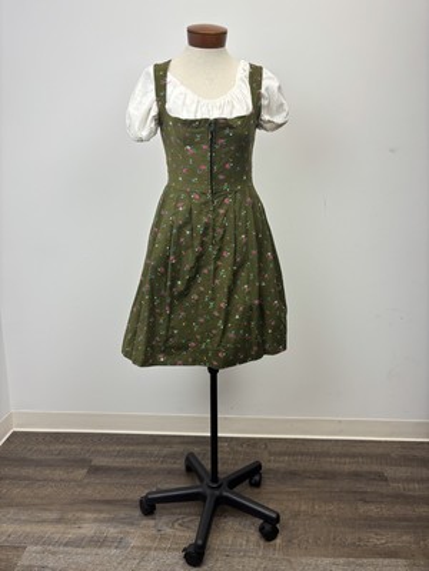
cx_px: 214
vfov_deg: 67.3
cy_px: 286
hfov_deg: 53.1
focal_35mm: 26
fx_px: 430
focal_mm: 5.96
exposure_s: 1/153
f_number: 1.6
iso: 40
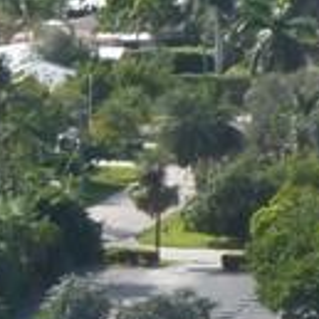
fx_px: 6516
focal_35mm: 625
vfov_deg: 2.8
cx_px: -910
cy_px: 707
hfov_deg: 2.7
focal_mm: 16
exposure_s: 1/320
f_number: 4.9
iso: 100
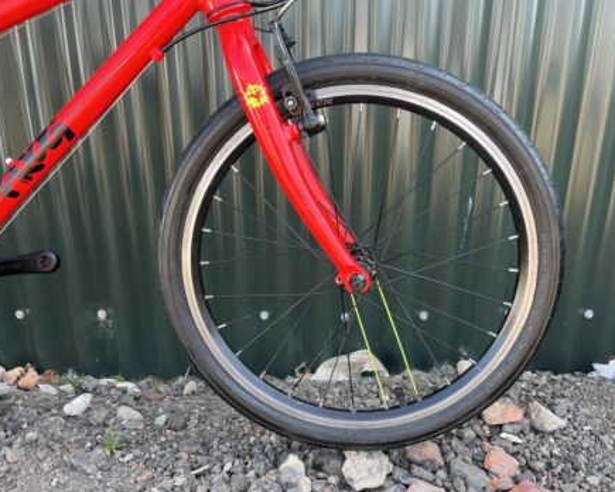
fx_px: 510
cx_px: 334
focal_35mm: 28
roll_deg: +1.0
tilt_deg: -17.9
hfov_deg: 62.1
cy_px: 243
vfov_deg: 51.5
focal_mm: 5.1
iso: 32
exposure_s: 1/122
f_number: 1.6
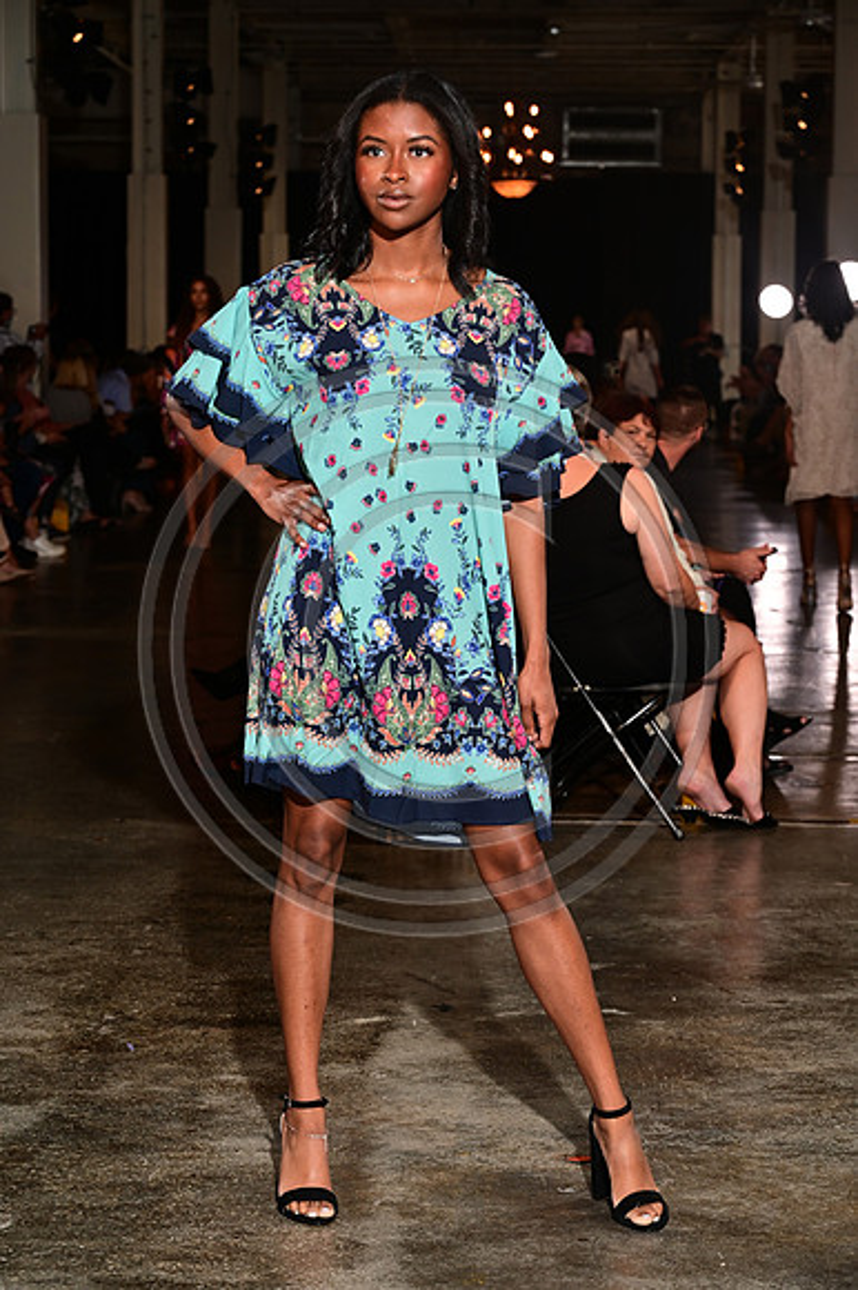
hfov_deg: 16.6
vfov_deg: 24.8
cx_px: 429
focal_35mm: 82
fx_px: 2935
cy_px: 645
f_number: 6.3
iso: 1000
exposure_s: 1/160
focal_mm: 82
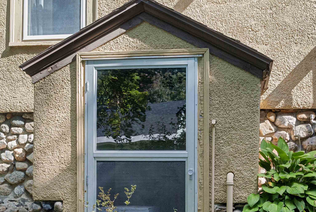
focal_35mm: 45
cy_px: 154
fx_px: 395
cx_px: 182
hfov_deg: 43.4
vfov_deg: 29.6
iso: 200
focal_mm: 20
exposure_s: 1/45
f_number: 11
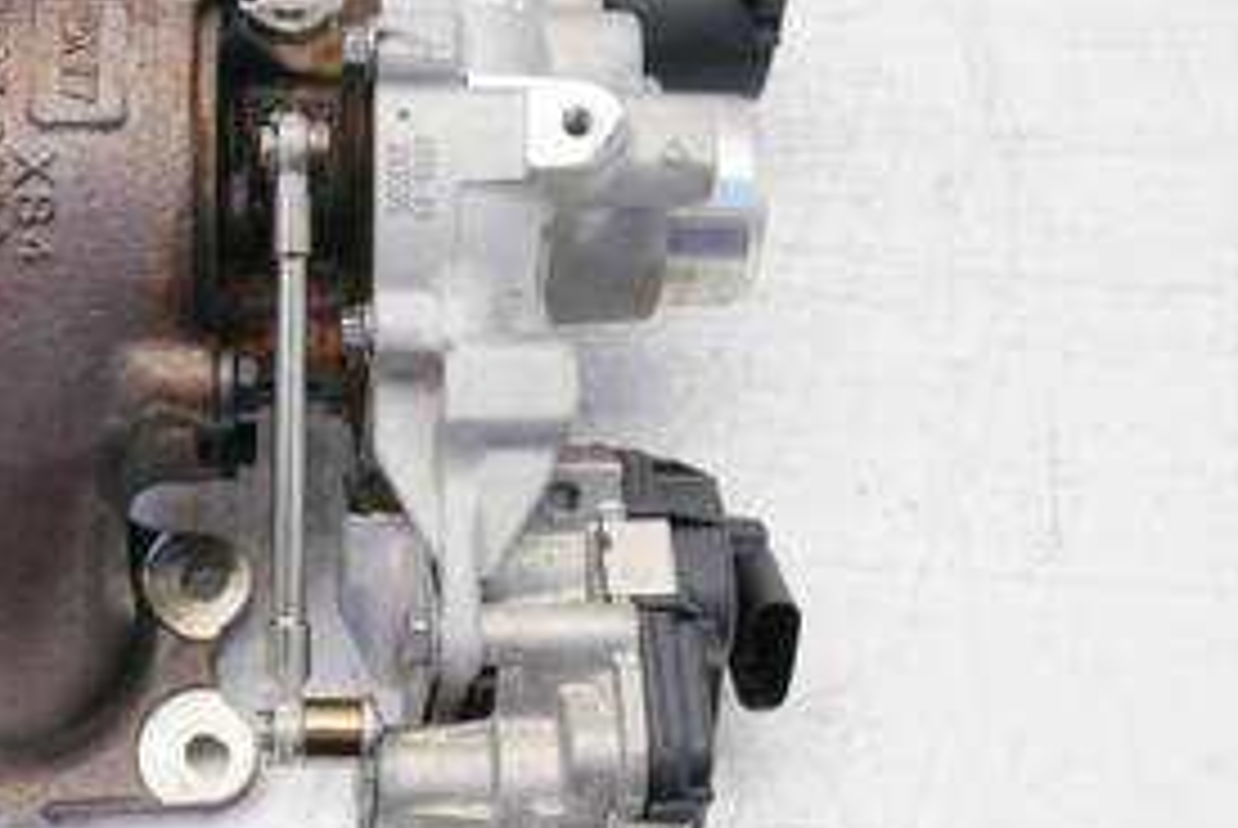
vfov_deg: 23.4
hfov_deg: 33.9
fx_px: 1997
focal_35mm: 58
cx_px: 342
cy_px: 441
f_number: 3.9
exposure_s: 1/100
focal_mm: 16
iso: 200
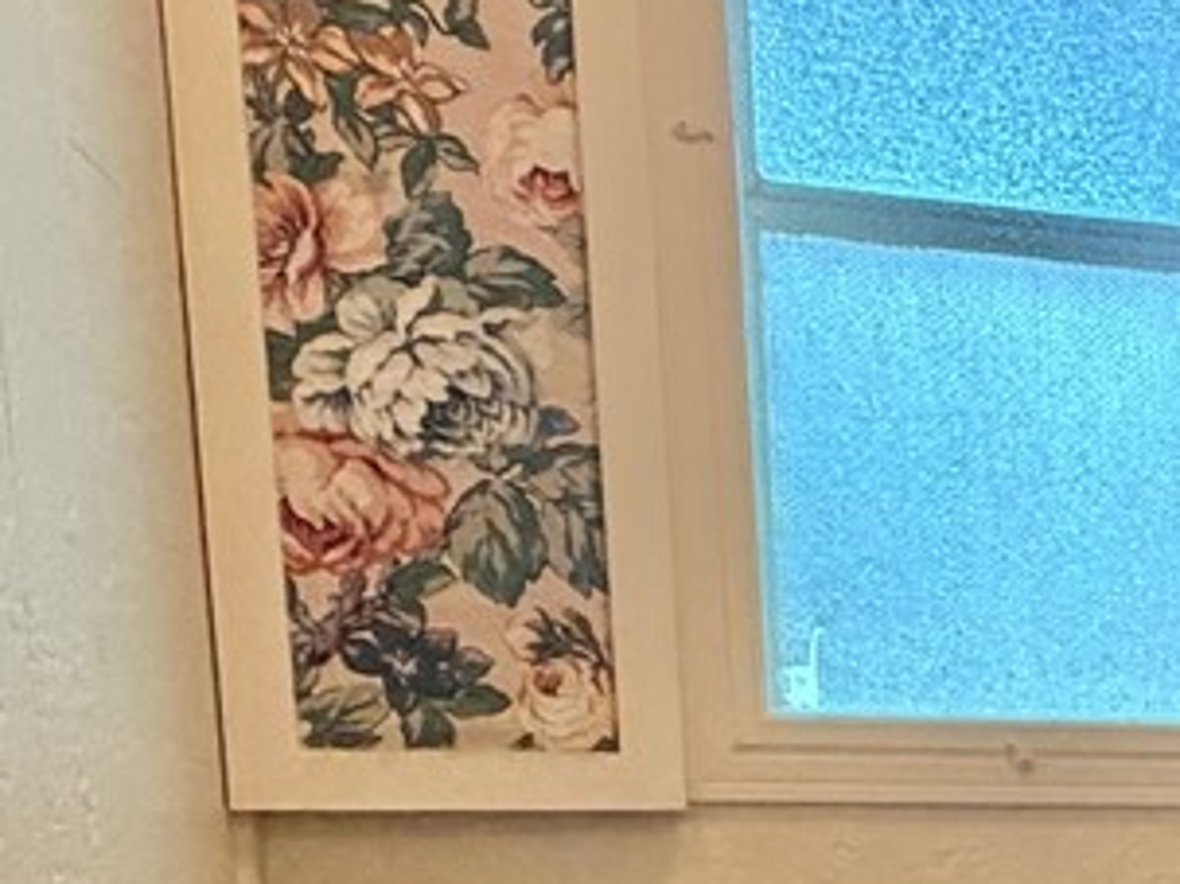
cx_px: 2017
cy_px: 1118
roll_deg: +0.2
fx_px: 2522
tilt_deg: -6.3
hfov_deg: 20.3
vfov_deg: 18.6
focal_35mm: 74
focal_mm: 2.22
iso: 400
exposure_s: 1/60
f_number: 2.2
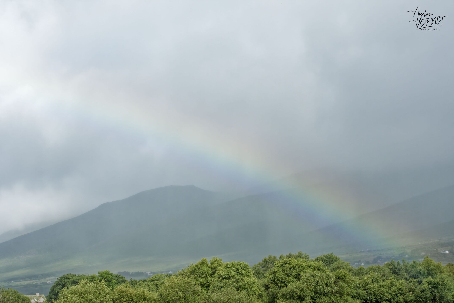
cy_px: 152
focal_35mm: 105
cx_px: 227
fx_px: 1324
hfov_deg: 19.5
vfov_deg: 13.0
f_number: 8
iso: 500
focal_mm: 70
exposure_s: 1/1000
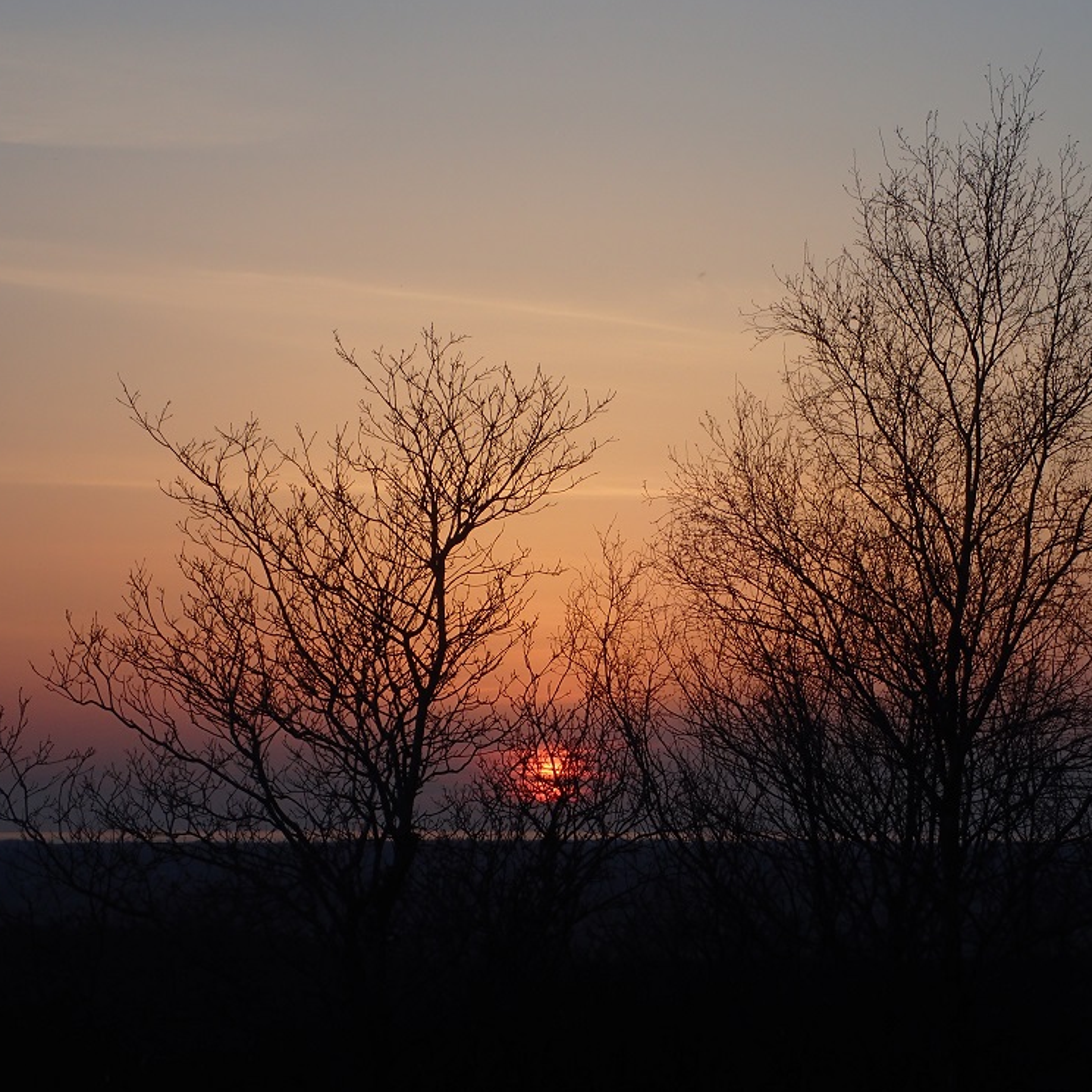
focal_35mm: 101
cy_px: 546
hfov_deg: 17.2
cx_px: 688
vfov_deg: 17.2
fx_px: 3605
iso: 100
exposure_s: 1/160
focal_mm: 15.41
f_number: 6.3
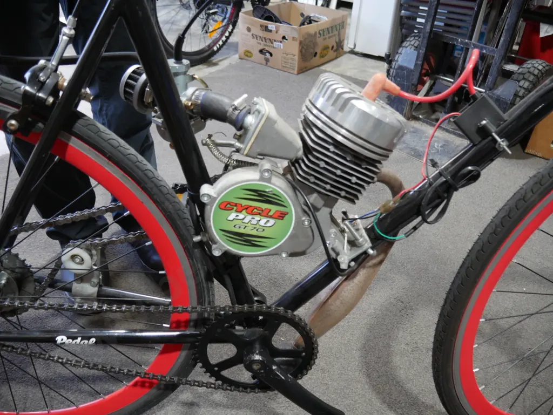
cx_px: 276
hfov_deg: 63.4
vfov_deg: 49.8
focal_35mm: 28
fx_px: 448
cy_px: 208
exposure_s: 1/60
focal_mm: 14
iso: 400
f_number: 3.5
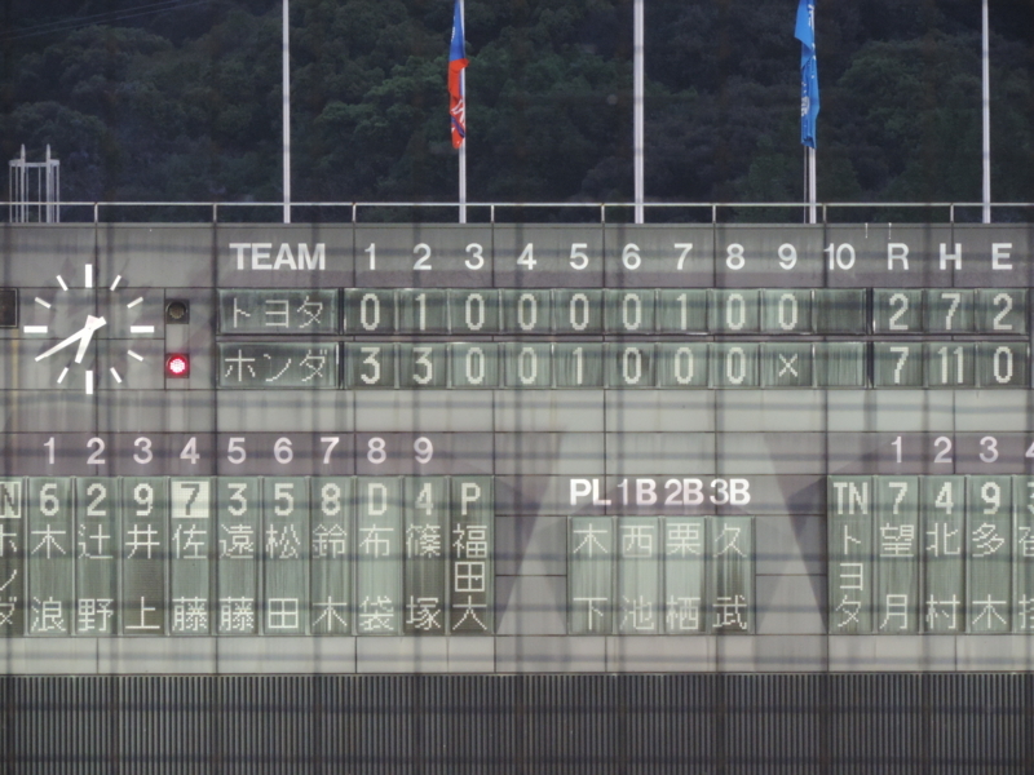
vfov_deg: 4.6
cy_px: 388
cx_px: 517
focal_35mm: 325
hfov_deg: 6.1
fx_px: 9708
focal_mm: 57.9
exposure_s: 1/25
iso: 800
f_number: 4.8
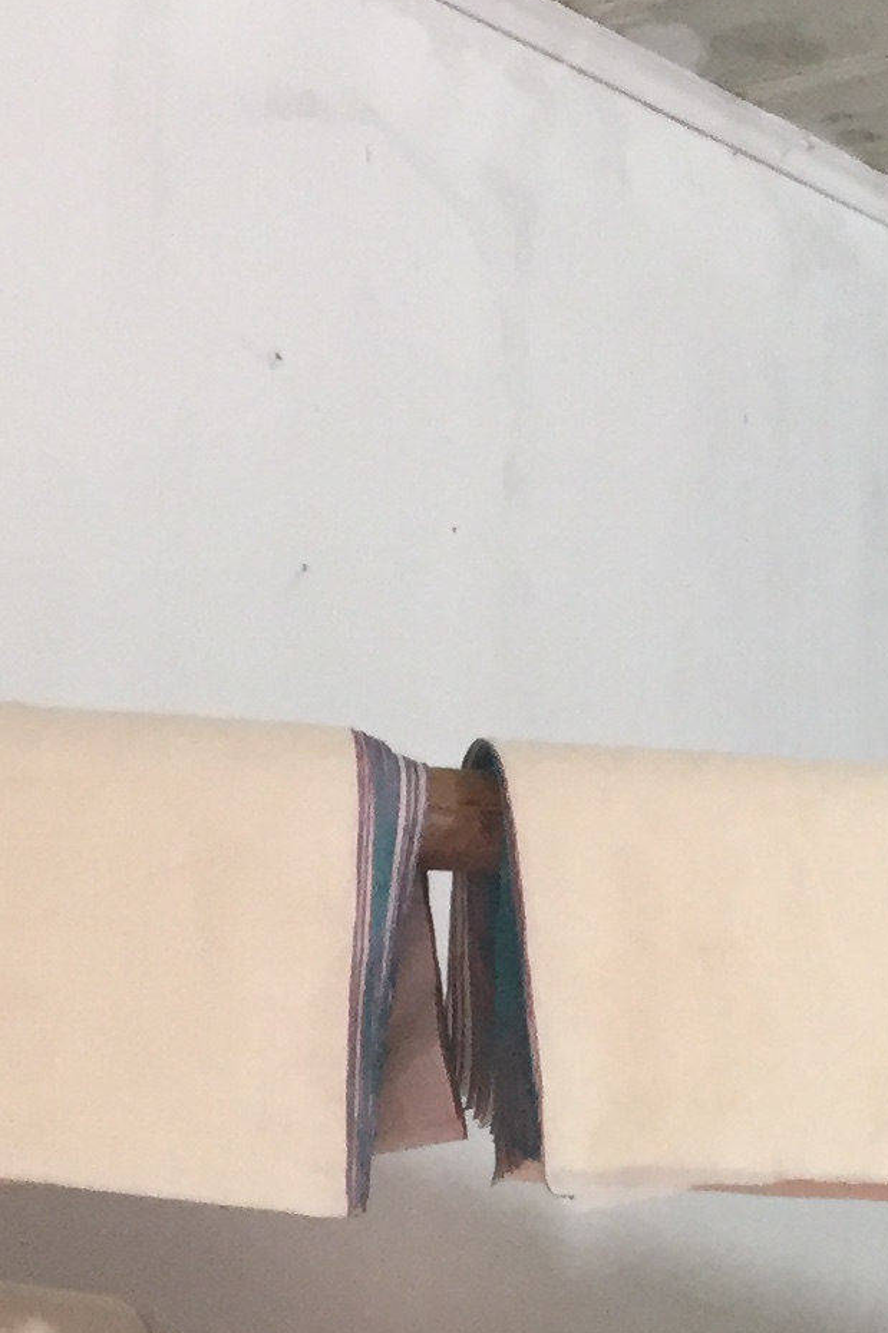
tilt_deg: +5.4
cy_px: 1313
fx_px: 3923
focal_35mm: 106
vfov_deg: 18.8
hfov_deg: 11.3
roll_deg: -0.5
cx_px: 1928
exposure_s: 1/33
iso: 50
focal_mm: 4.15
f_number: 2.2
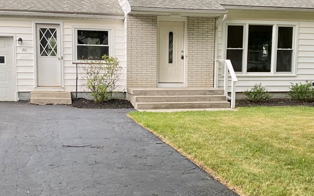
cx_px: 161
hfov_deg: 39.6
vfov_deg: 25.3
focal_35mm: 51
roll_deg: +0.1
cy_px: 118
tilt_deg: -5.6
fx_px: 437
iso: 100
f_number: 1.8
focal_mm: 4.25
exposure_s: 1/121
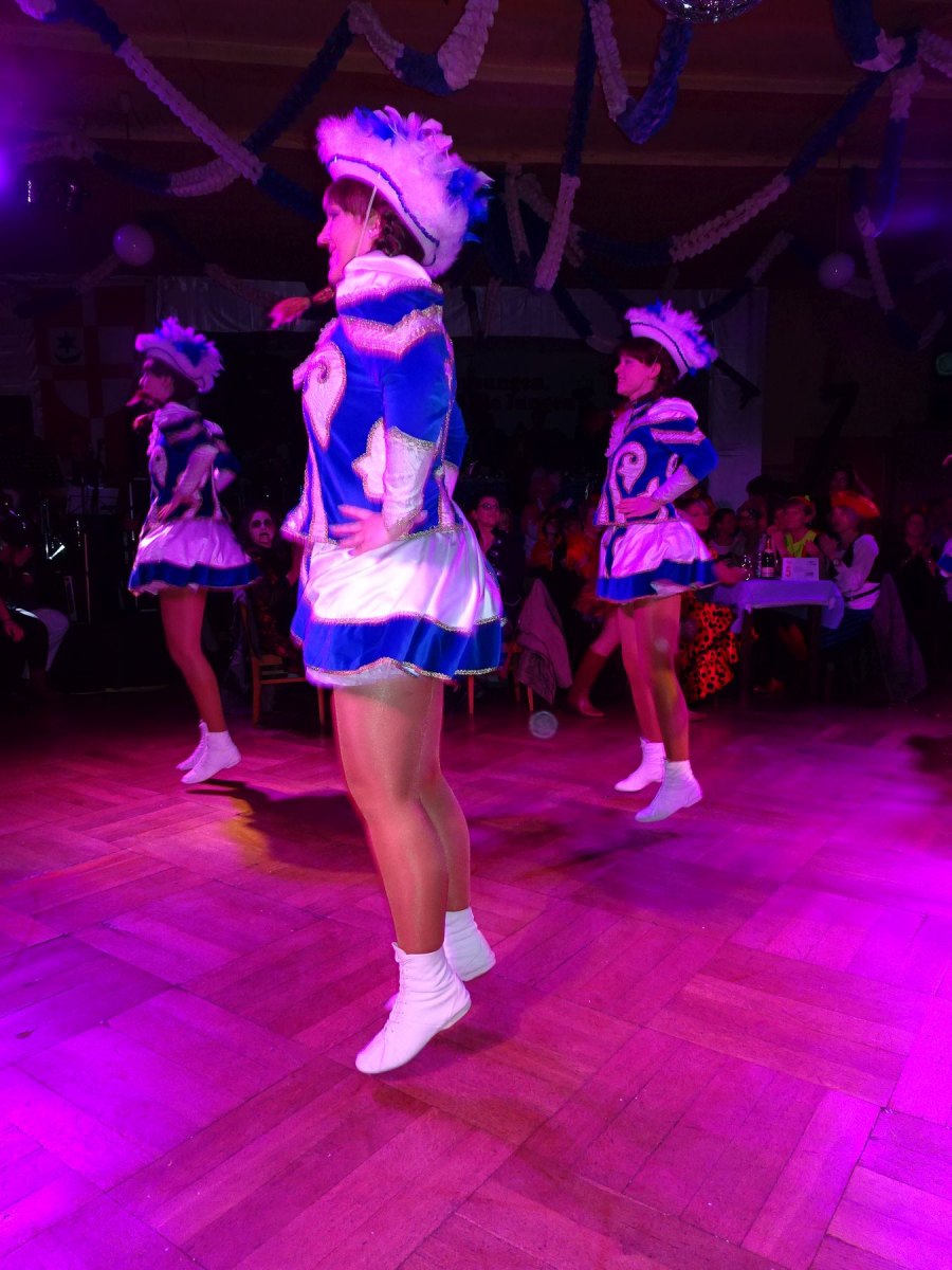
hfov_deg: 56.8
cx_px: 476
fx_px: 880
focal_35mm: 24
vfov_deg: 71.6
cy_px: 635
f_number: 3.5
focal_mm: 4.1
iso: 200
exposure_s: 1/30
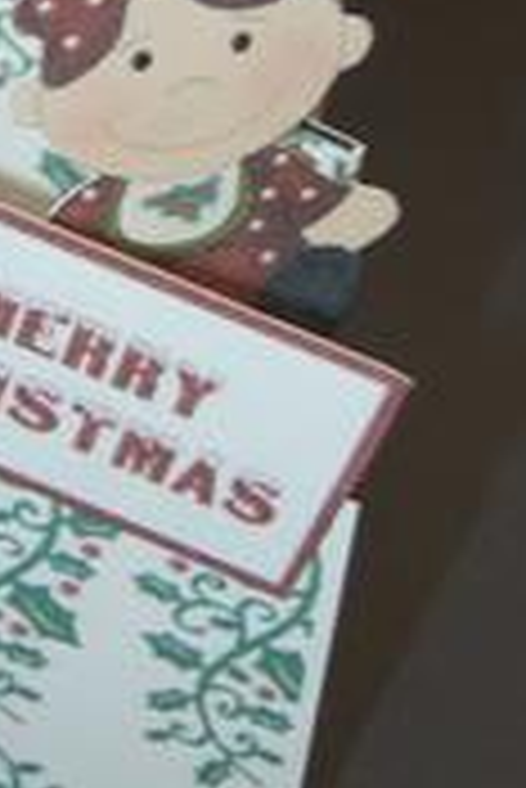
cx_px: -70
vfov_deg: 16.9
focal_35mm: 119
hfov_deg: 11.3
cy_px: 79
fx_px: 2609
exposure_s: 1/60
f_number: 4.5
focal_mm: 31
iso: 280
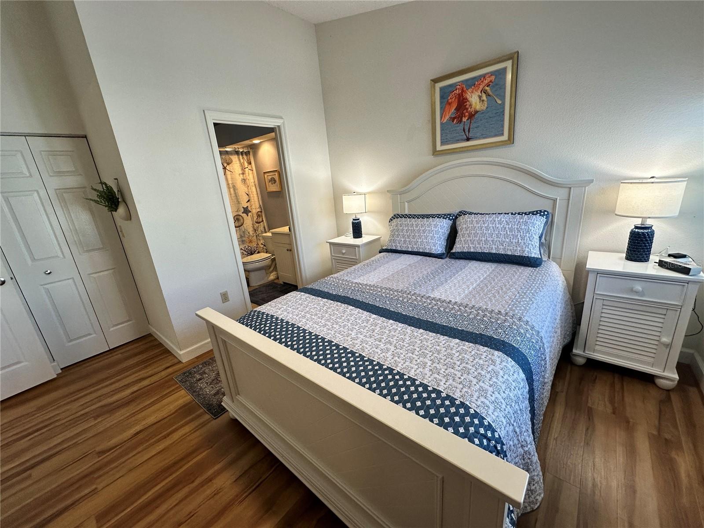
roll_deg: +5.2
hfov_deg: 102.1
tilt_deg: -16.3
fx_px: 285
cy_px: 264
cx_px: 352
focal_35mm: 14
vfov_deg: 85.7
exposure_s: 1/120
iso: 160
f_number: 2.2
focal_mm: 2.22
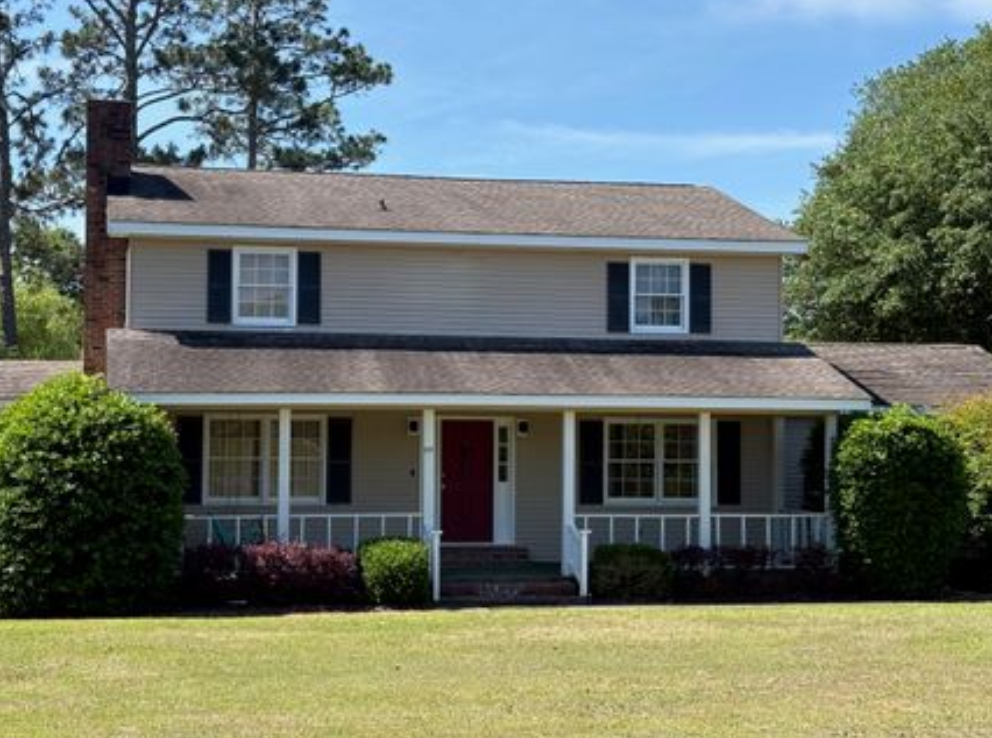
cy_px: 352
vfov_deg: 23.9
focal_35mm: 61
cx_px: 466
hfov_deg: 31.8
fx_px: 1743
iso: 32
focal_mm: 5.96
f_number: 1.6
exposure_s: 1/1754
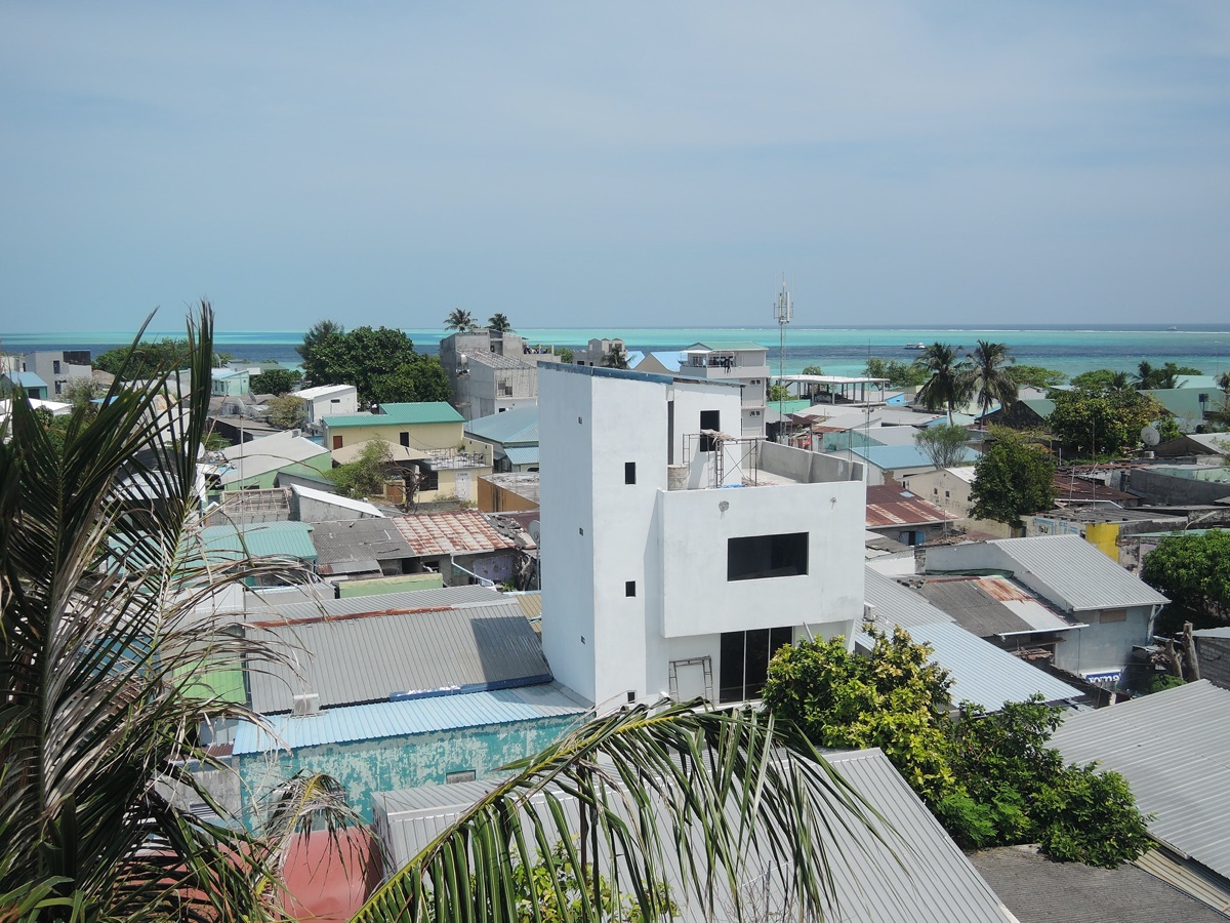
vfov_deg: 45.4
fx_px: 1102
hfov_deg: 58.4
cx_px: 615
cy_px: 462
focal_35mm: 31
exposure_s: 1/250
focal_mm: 6.6
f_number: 3.2
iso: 80
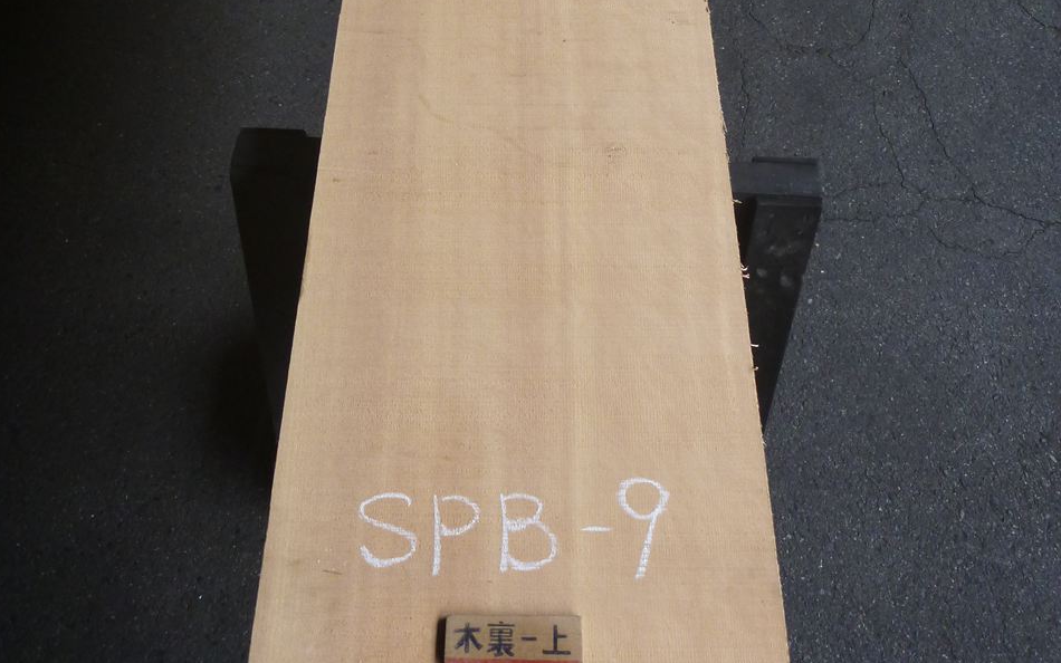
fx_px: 1157
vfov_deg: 29.9
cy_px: 4
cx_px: 526
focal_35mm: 40
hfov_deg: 49.3
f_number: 3.3
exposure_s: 1/60
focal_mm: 4.9
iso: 200
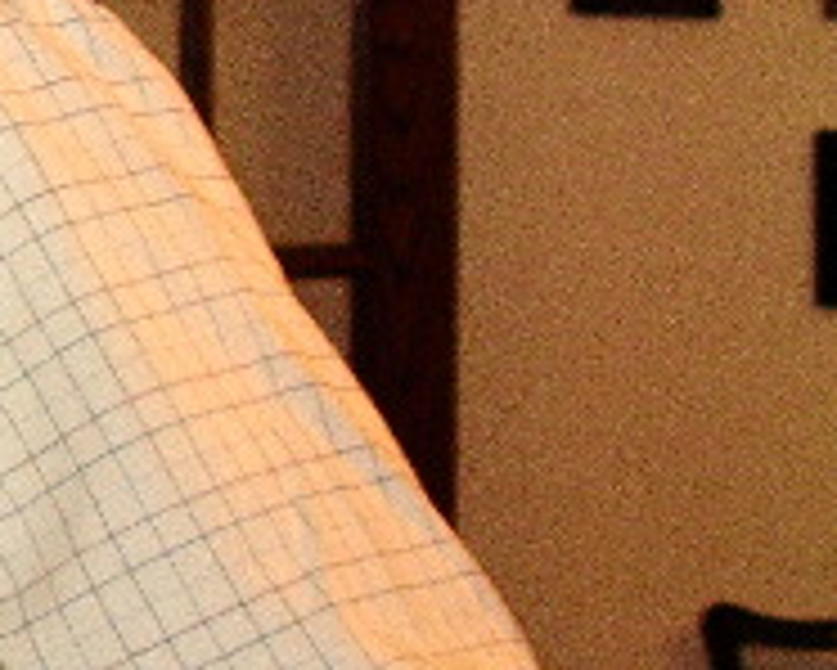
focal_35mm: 155
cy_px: 148
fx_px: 3842
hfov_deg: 11.0
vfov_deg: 10.0
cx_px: -958
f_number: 2.8
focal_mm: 7.8
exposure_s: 1/40
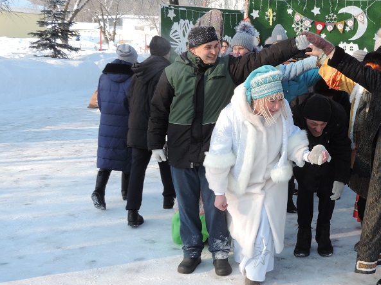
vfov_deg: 27.5
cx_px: 288
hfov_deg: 35.3
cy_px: 132
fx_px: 583
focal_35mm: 53
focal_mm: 6.2
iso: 80
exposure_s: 1/320
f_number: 3.3
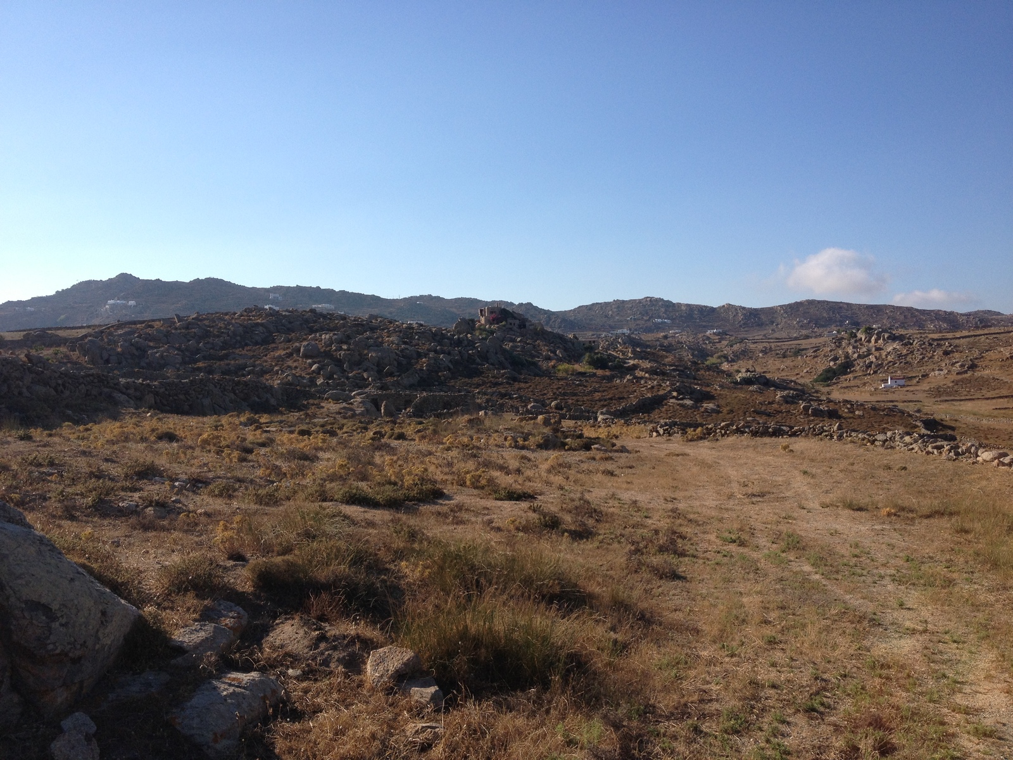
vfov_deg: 40.7
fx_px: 1024
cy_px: 380
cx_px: 506
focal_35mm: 35
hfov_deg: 52.6
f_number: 2.4
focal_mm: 4.28
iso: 50
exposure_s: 1/1783
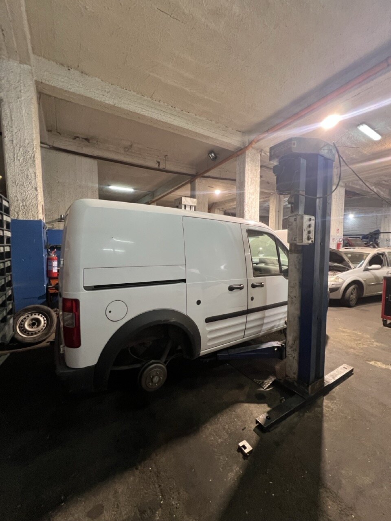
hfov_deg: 89.9
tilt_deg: -3.4
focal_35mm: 13
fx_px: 196
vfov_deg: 106.2
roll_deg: -0.1
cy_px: 260
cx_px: 196
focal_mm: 1.57
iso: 320
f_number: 1.8
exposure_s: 1/50
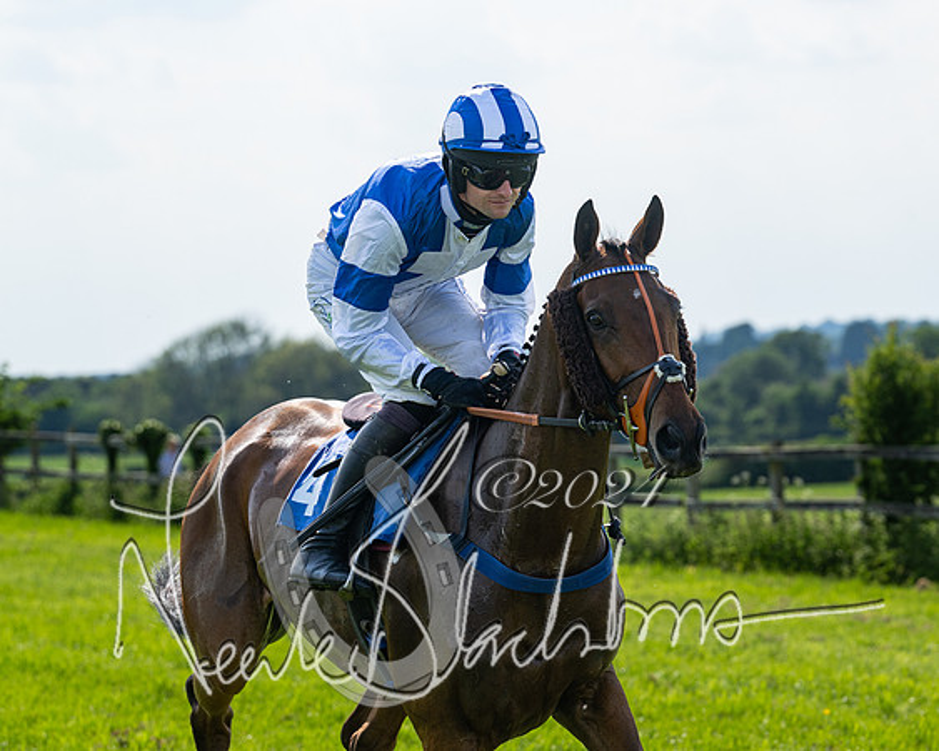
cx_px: 641
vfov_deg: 8.0
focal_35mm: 194
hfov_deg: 9.9
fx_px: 5390
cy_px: 353
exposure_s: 1/1250
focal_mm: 125
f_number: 5
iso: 200
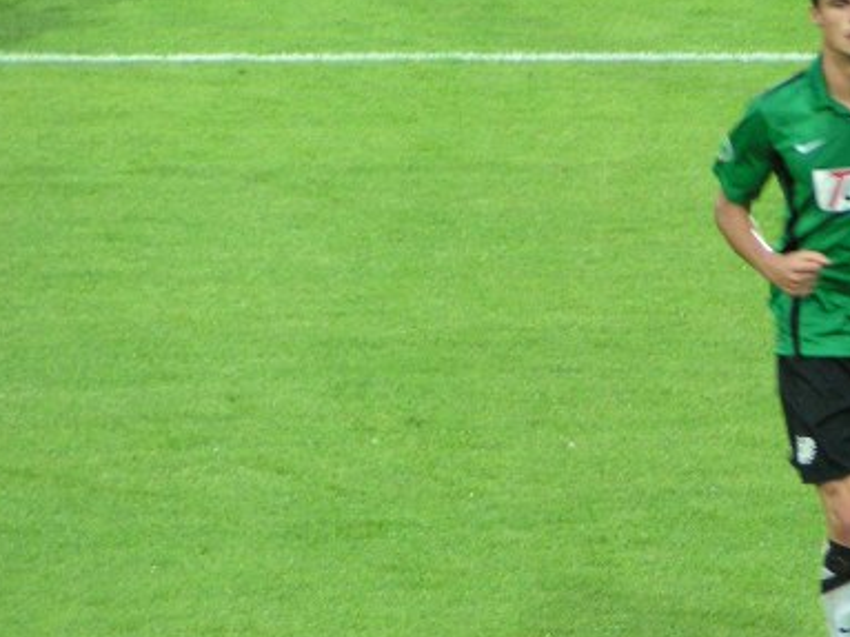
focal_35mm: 541
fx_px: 13280
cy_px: 404
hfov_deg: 3.7
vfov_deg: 2.7
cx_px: 790
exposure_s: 1/100
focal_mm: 39.6
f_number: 3.5
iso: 200
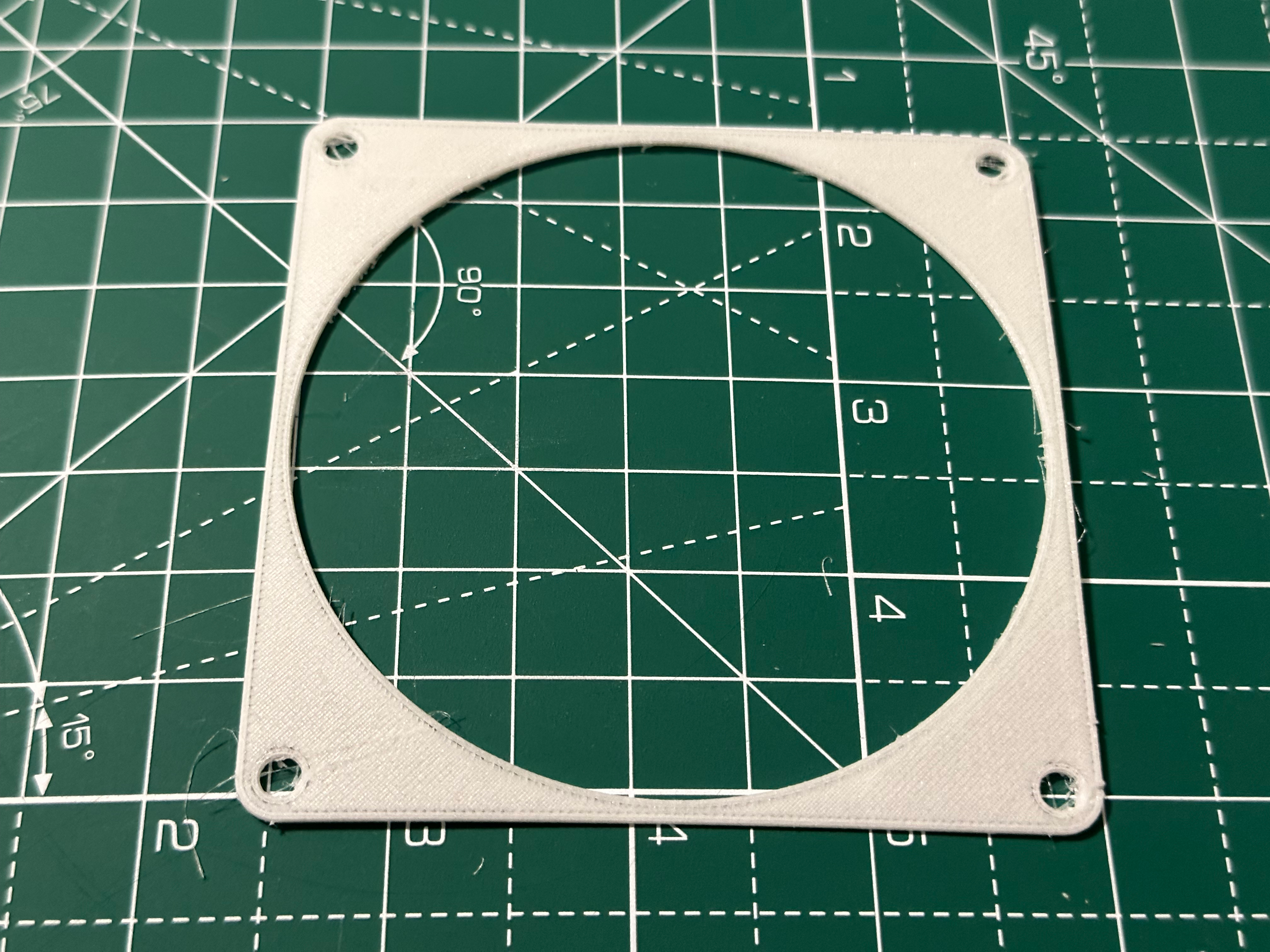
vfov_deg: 30.3
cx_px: 635
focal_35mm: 48
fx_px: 1761
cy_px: 476
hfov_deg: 39.7
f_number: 1.78
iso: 500
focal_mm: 6.86
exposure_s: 1/33
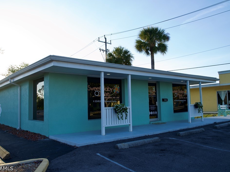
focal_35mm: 31
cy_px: 84
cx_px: 117
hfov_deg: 58.4
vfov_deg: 45.4
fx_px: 206
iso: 80
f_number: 4.5
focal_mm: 28
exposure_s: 1/250
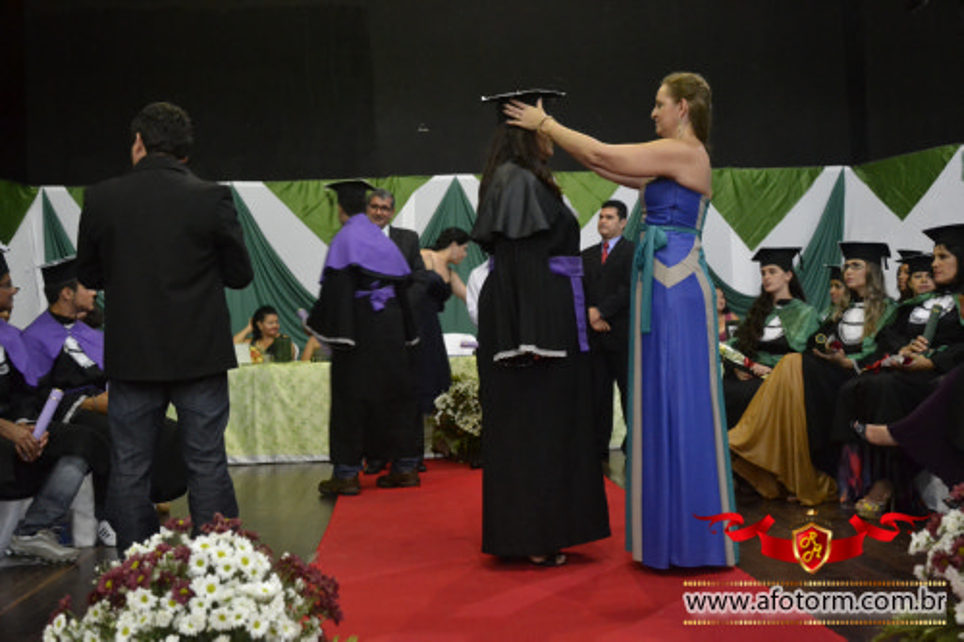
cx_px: 482
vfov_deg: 34.2
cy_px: 321
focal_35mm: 39
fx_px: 1044
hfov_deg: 49.6
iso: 3200
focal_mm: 26
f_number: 4.5
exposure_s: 1/30
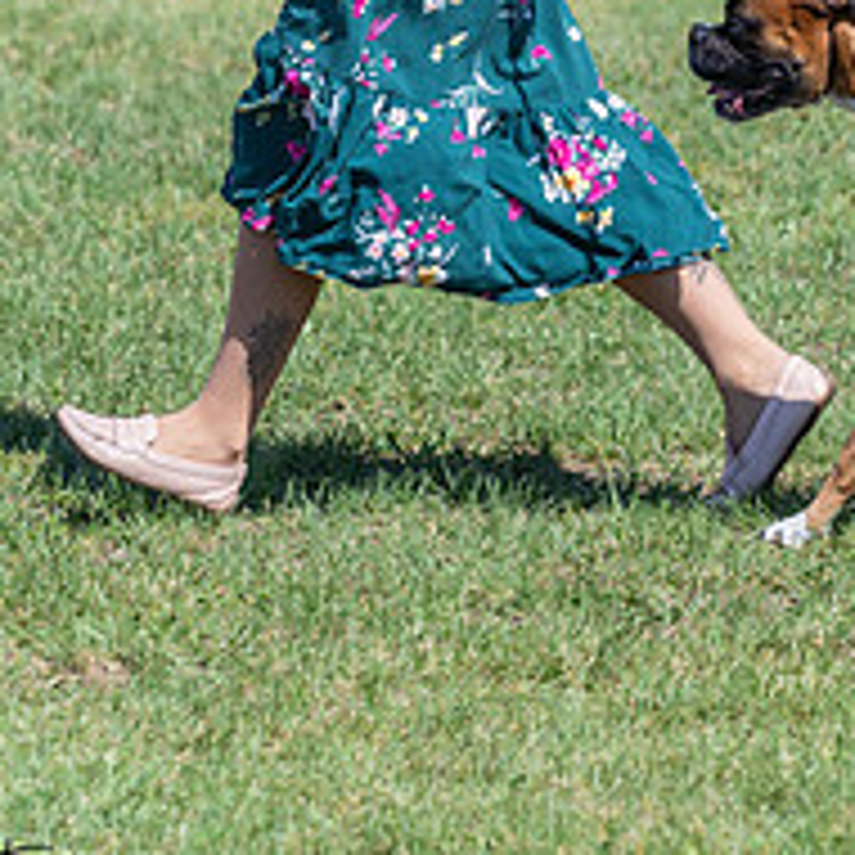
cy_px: -27
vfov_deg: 4.6
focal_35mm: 378
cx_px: 1033
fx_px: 10563
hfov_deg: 4.6
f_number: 4
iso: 100
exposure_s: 1/1000
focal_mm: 125
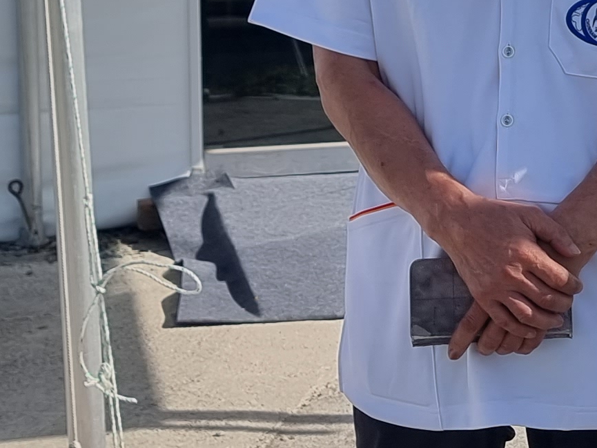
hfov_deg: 17.2
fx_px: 1915
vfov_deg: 13.2
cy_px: -6
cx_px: 640
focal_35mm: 111
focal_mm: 6.7
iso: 50
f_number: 1.8
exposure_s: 1/972
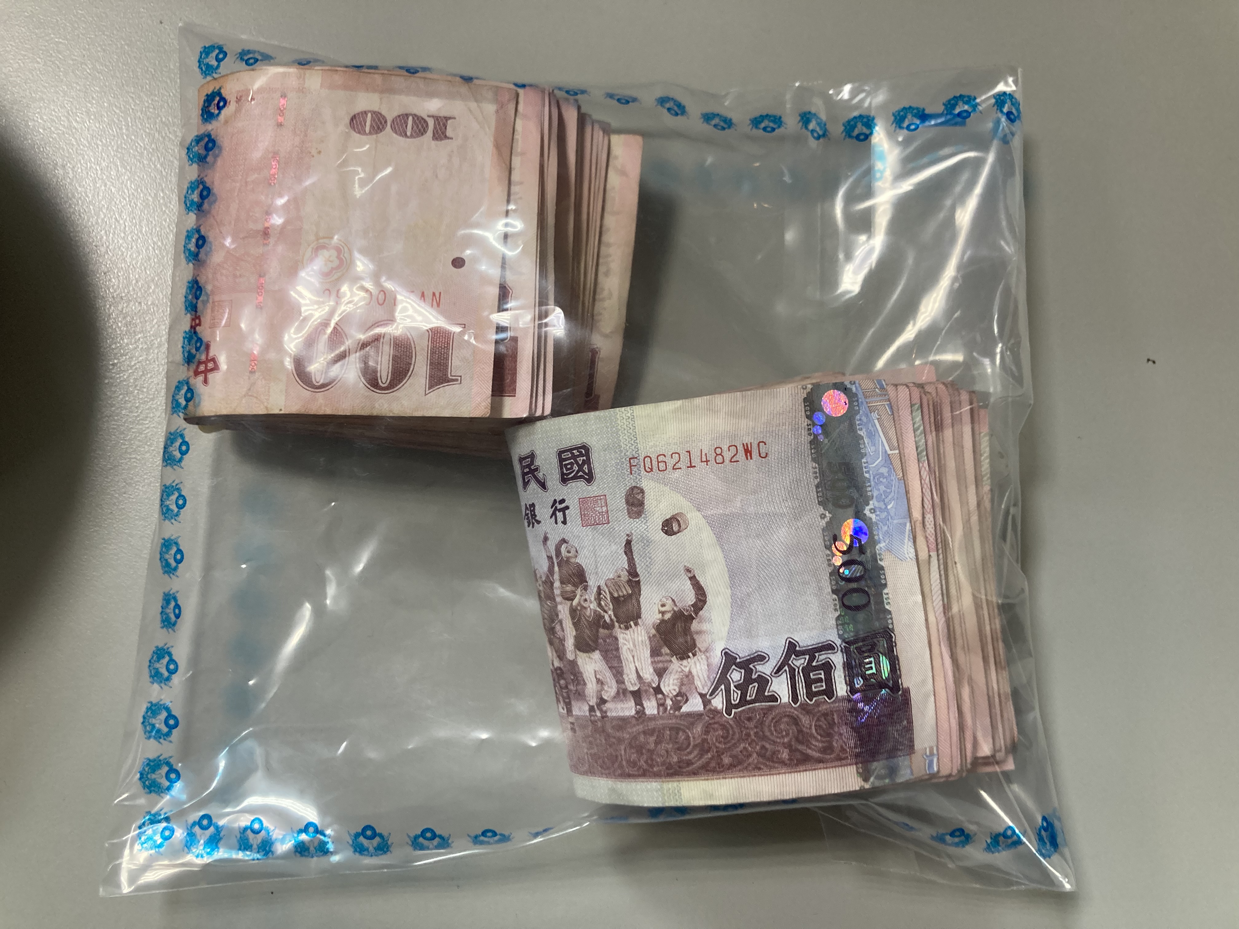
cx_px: 620
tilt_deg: -78.9
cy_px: 464
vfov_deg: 49.7
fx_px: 1002
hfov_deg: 63.4
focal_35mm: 28
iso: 125
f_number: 1.8
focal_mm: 3.99
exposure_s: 1/60
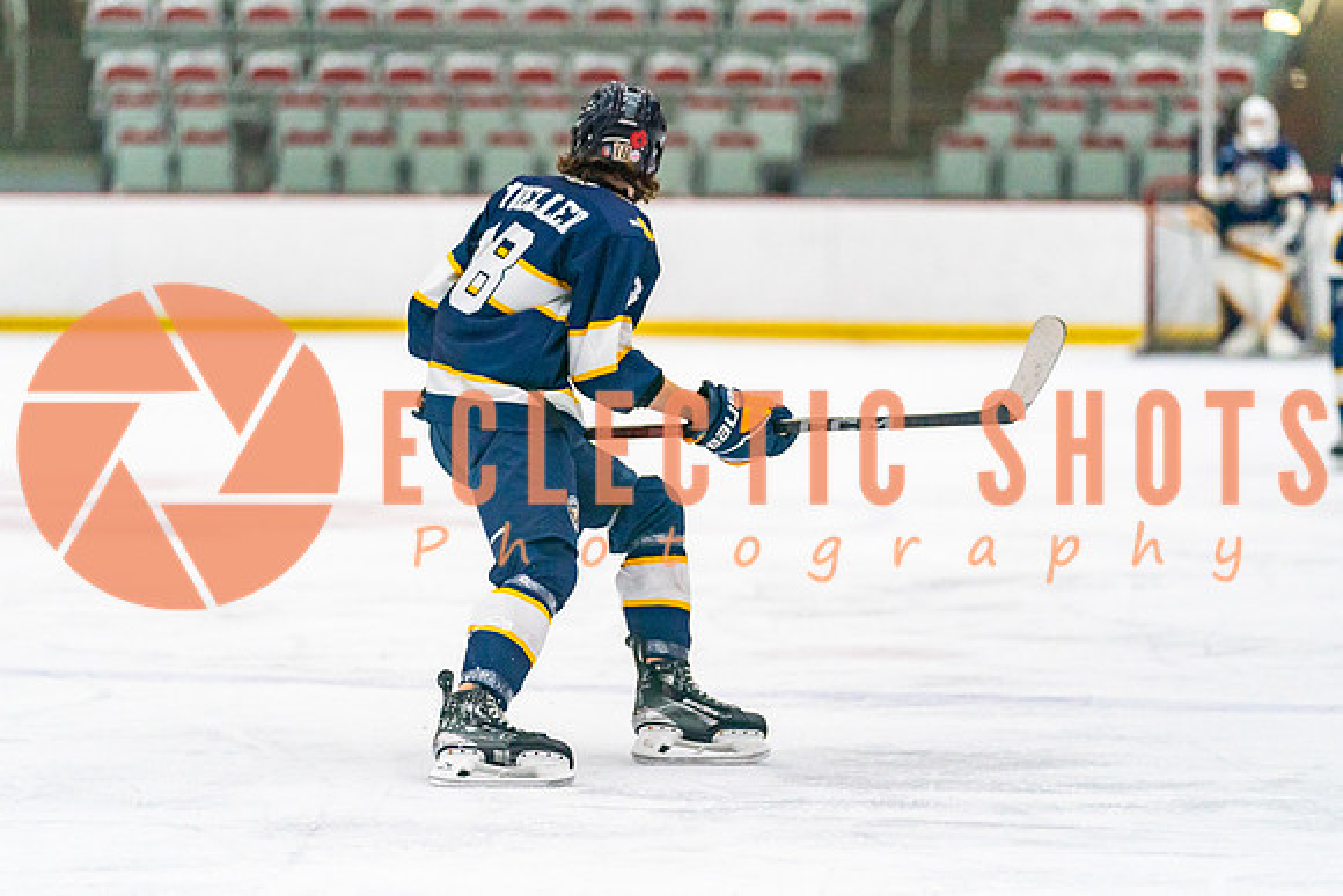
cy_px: 431
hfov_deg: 9.9
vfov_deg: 6.6
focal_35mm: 207
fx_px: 7726
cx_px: 599
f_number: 2.8
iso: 4000
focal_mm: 167
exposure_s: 1/1600
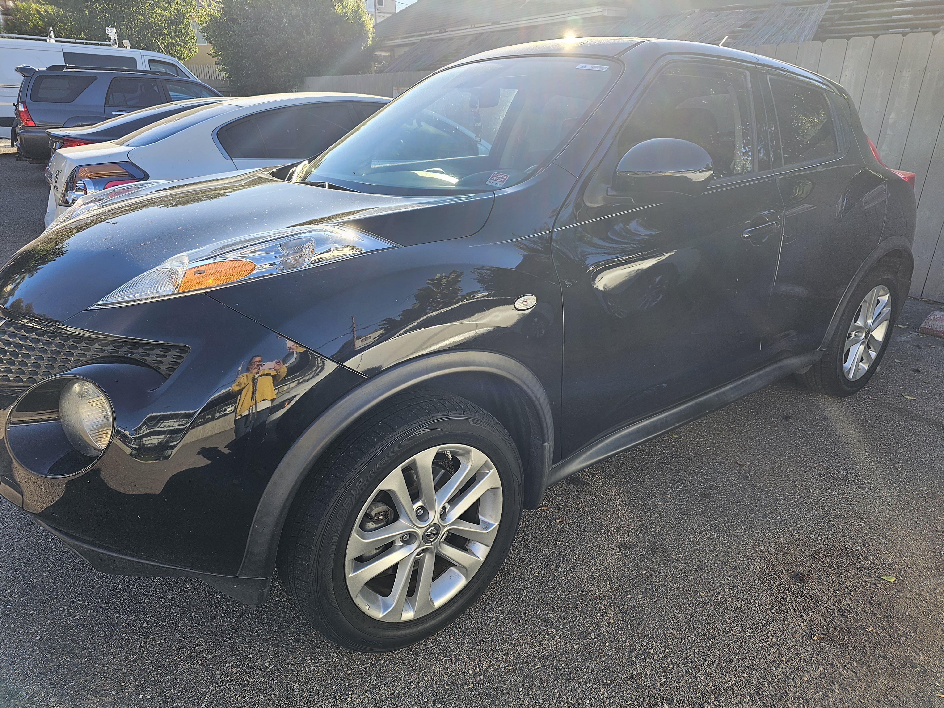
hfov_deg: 73.9
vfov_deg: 58.9
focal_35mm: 23
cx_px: 472
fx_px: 627
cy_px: 354
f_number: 1.7
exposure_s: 1/180
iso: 12
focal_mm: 6.3
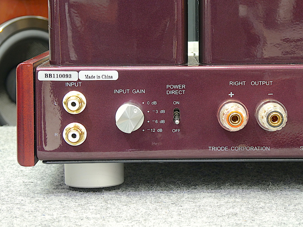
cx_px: 152
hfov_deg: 15.9
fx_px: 1085
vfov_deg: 12.0
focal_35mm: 124
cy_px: 114
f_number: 5.6
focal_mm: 22.3
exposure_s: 1.6
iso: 100
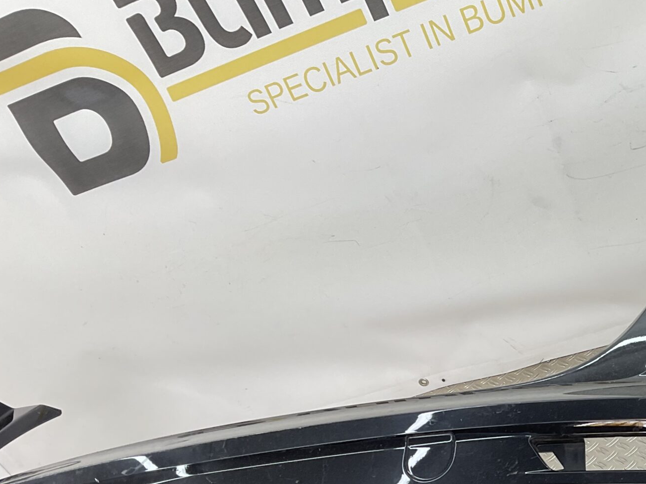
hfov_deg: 31.7
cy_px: 447
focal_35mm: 57
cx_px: 614
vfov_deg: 24.8
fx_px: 1064
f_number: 1.8
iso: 20
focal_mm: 3
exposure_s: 1/100
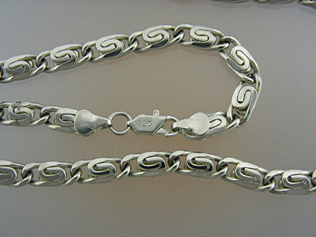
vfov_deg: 28.0
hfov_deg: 36.8
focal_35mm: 52
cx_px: 158
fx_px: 475
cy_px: 118
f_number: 3.9
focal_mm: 9.3
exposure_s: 1/23.8
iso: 400
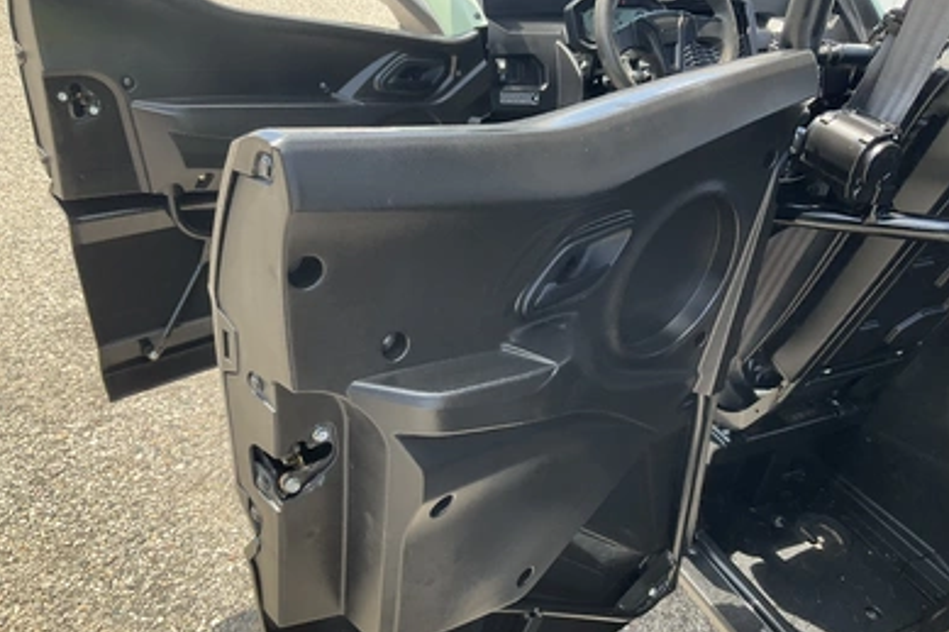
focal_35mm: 31
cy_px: 361
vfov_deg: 42.2
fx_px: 817
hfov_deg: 60.3
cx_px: 464
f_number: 1.8
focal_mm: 3
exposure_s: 1/223
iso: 20
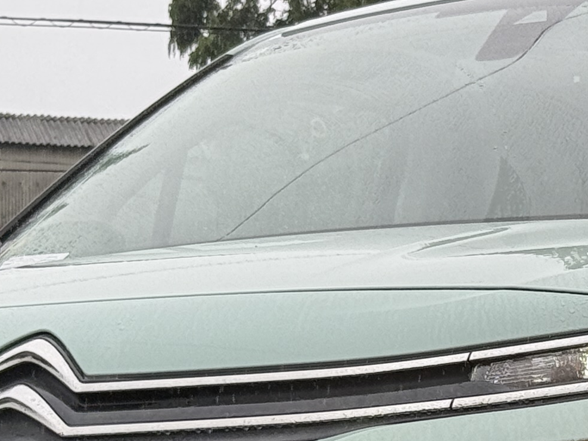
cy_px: 458
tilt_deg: +2.4
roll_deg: -0.2
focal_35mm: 196
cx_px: 526
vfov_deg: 7.5
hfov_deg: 10.0
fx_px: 3331
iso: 64
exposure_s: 1/538
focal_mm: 6.76
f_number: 1.78
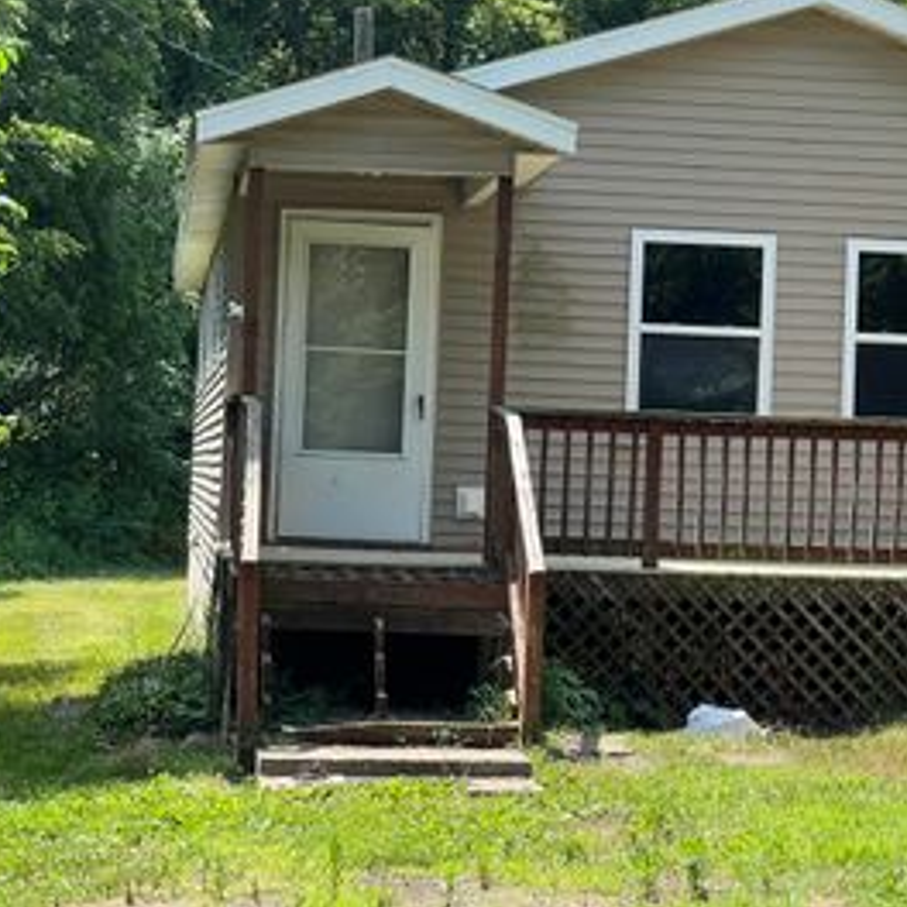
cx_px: 756
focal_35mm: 129
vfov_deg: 13.5
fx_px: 3824
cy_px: 266
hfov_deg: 13.4
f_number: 2.8
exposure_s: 1/253
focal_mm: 9
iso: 32
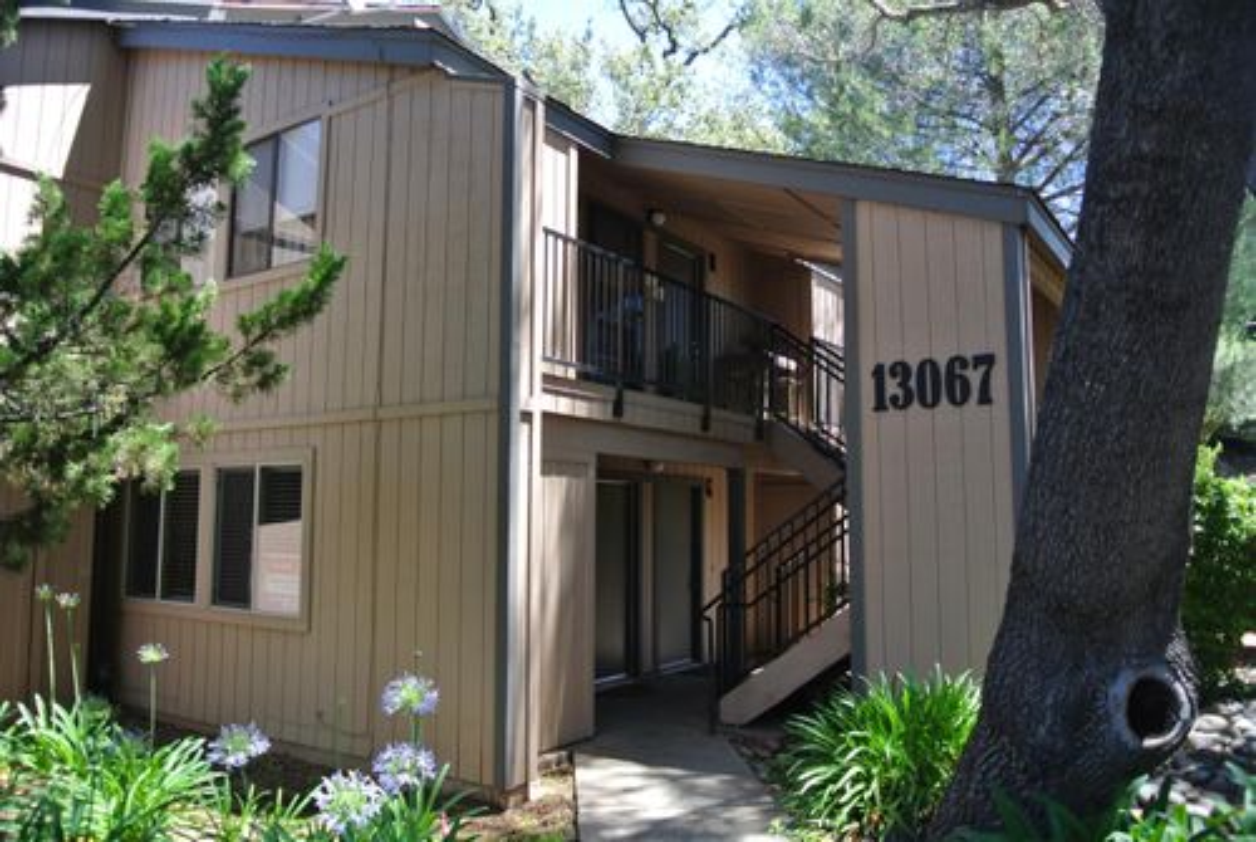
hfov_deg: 67.3
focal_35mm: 27
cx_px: 628
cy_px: 421
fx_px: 943
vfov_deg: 48.1
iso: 100
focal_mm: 10
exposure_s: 1/160
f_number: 3.5
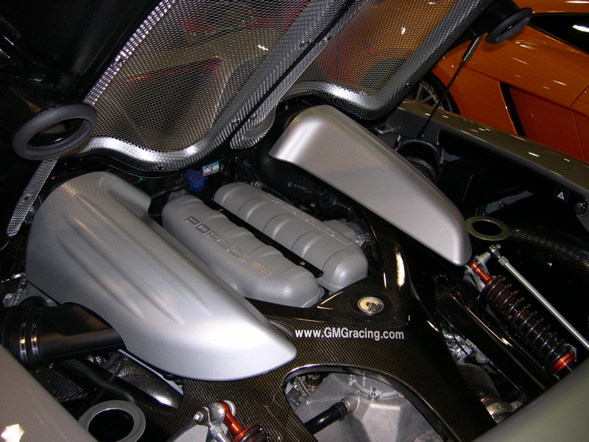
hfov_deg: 49.0
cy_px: 221
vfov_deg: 37.7
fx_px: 647
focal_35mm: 38
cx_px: 294
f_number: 2.8
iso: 100
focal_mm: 8
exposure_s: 1/60
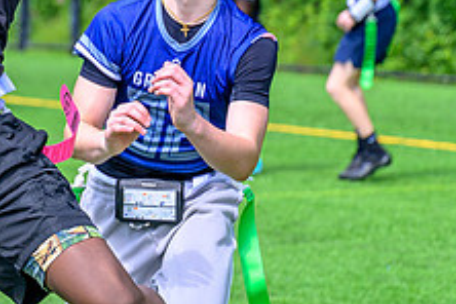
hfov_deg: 8.7
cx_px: -73
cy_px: -81
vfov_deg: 5.8
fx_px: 2964
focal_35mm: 234
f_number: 2.8
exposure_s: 1/2000
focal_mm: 70
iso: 200
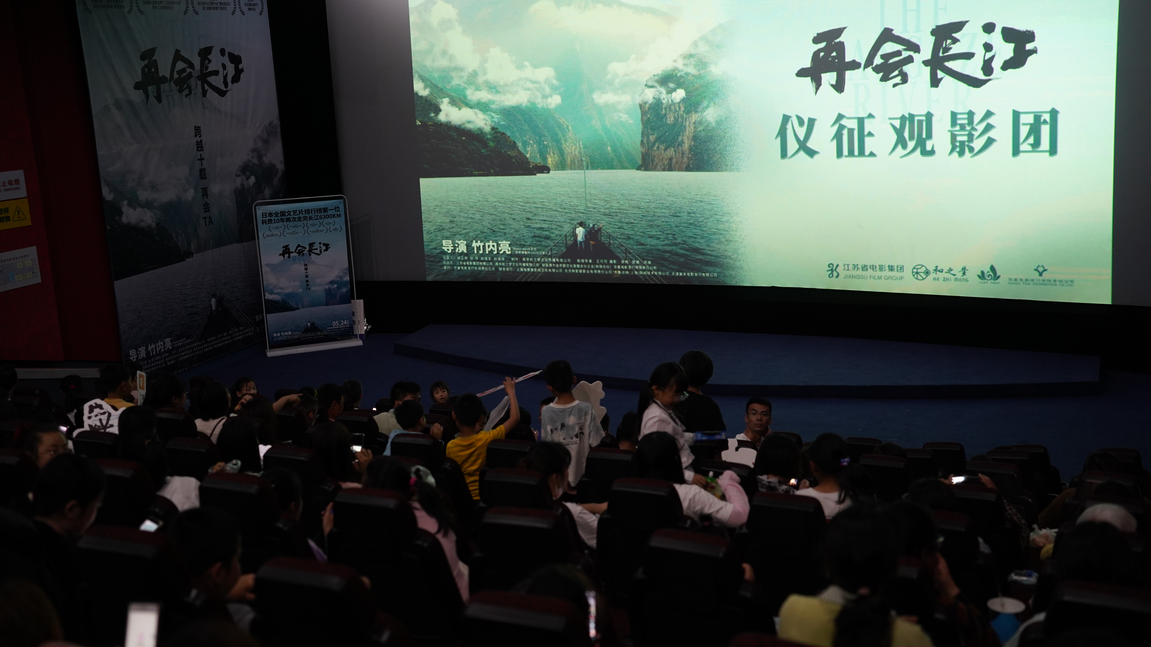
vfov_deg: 29.7
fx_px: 1221
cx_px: 576
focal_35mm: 40
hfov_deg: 50.5
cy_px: 311
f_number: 2
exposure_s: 1/160
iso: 2000
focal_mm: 38
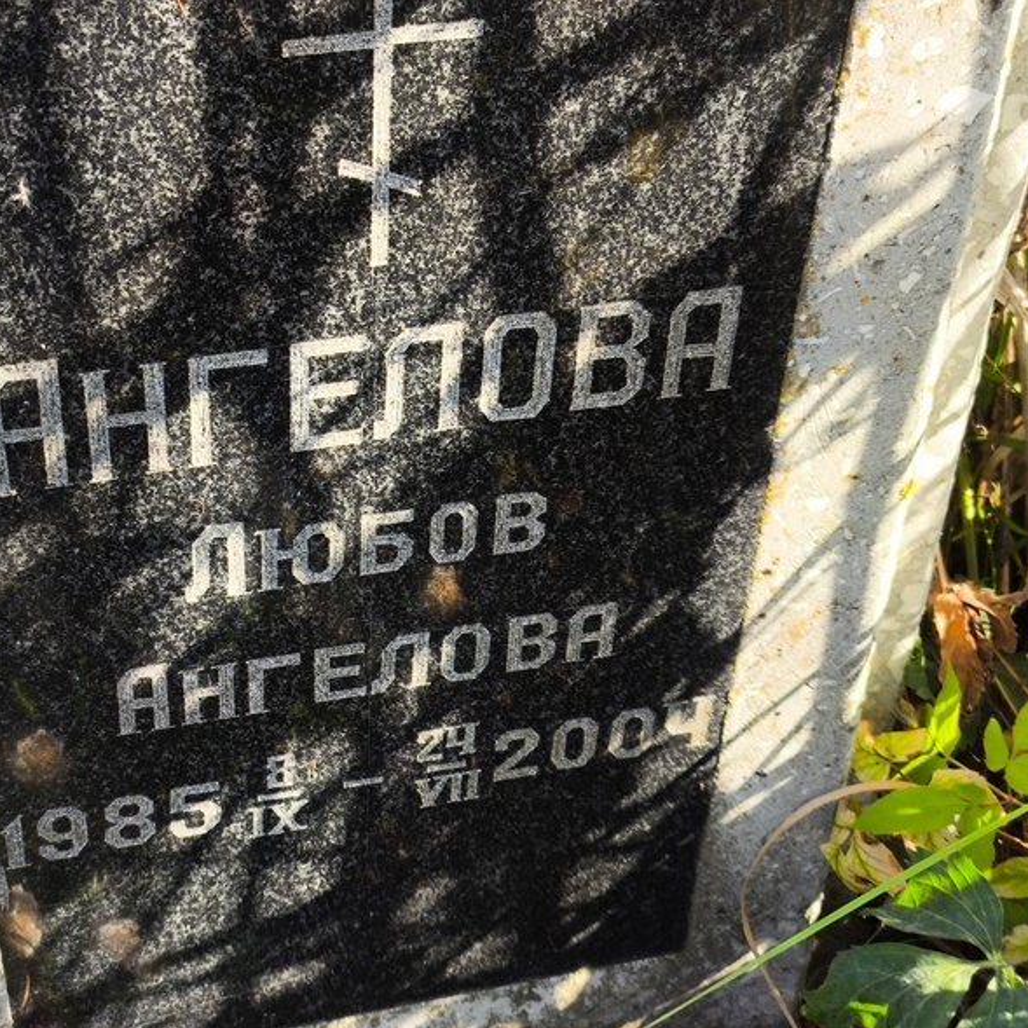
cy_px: 522
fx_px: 2016
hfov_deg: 28.5
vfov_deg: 28.6
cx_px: 373
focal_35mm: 60
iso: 50
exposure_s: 1/249
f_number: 1.7
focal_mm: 4.71
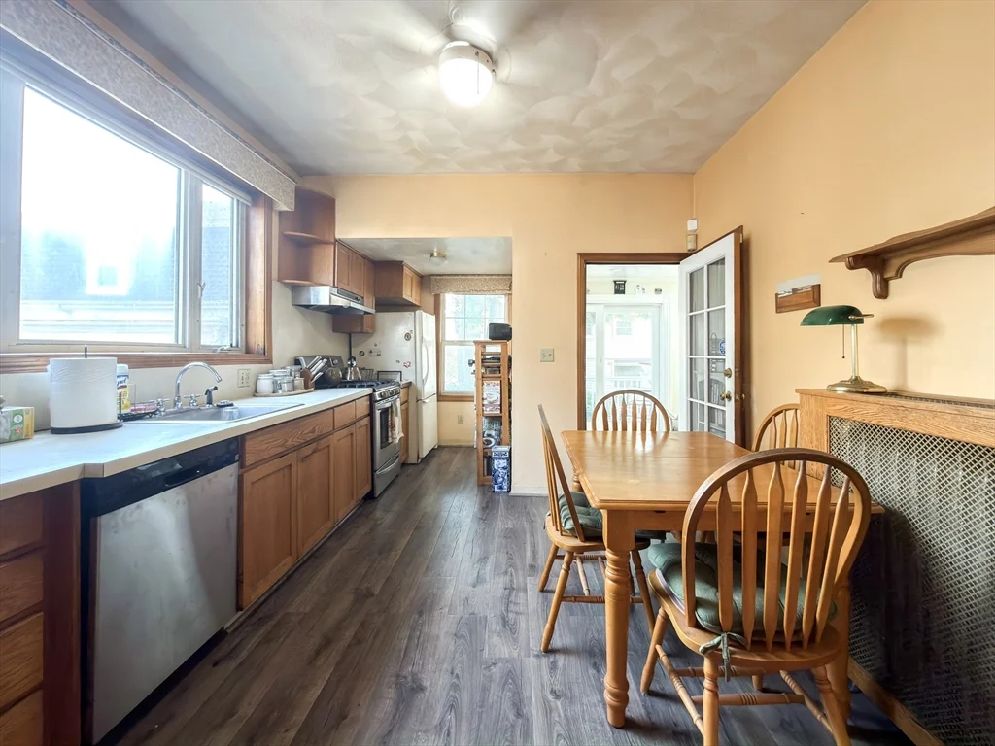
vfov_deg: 85.7
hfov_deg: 102.1
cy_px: 373
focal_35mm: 14
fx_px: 402
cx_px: 498
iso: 80
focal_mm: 2.22
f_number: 2.2
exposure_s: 1/30
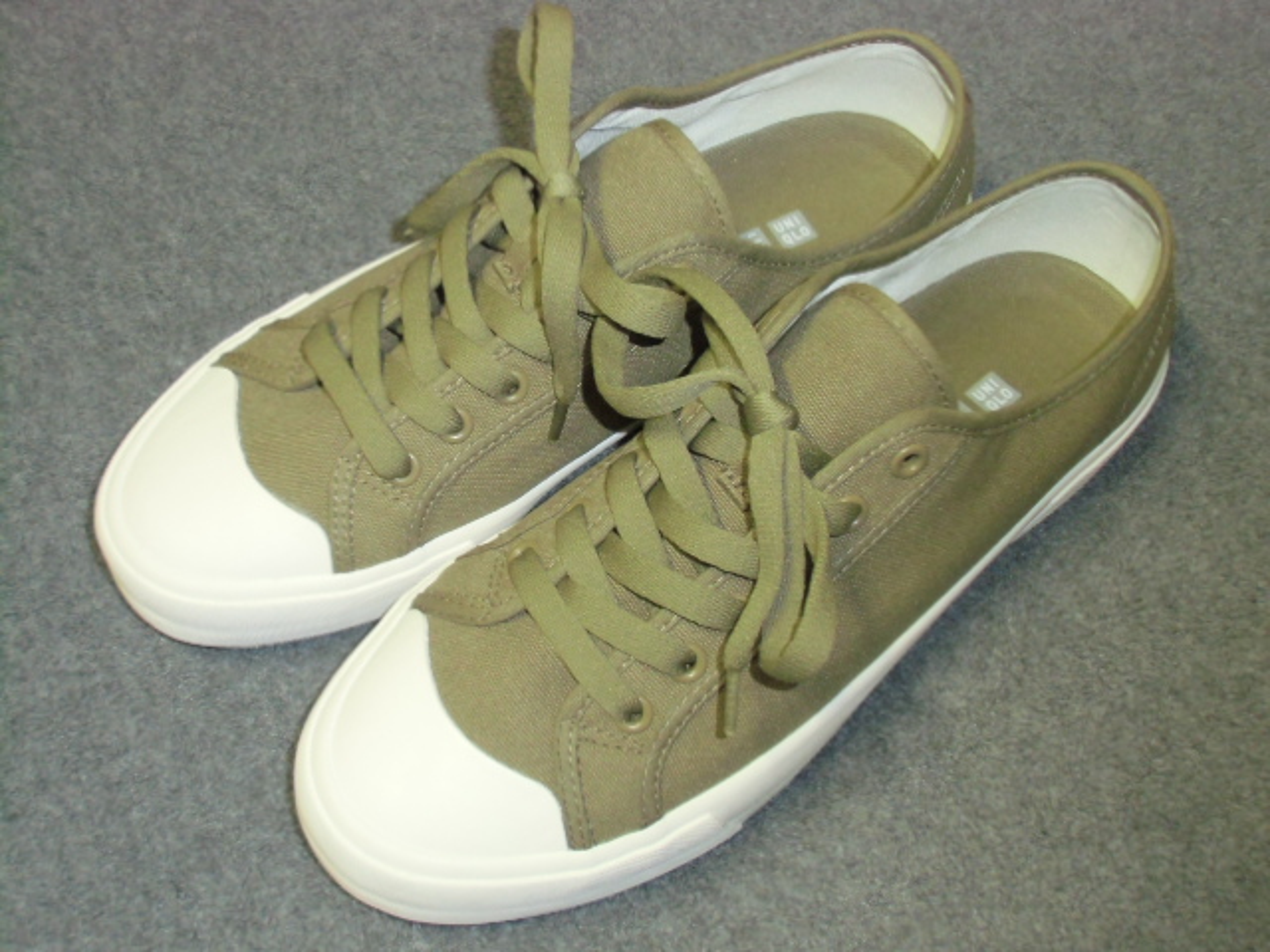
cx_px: 635
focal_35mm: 40
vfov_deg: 36.0
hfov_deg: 46.8
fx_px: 1468
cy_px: 476
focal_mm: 7.15
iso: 400
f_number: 4
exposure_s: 1/8
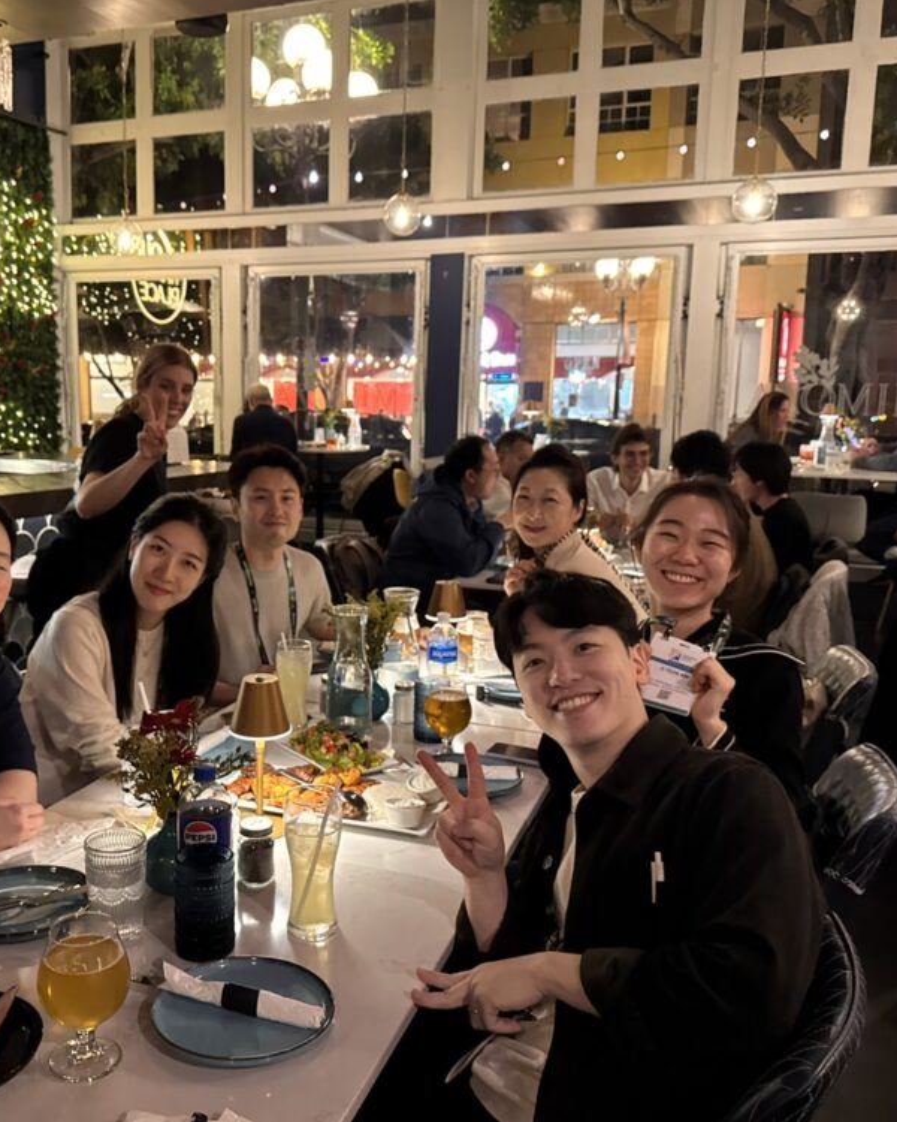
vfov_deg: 55.7
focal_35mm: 32
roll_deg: -0.5
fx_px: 1062
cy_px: 571
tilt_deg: -9.9
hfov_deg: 45.4
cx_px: 329
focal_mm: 6.76
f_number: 1.78
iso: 800
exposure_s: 1/30
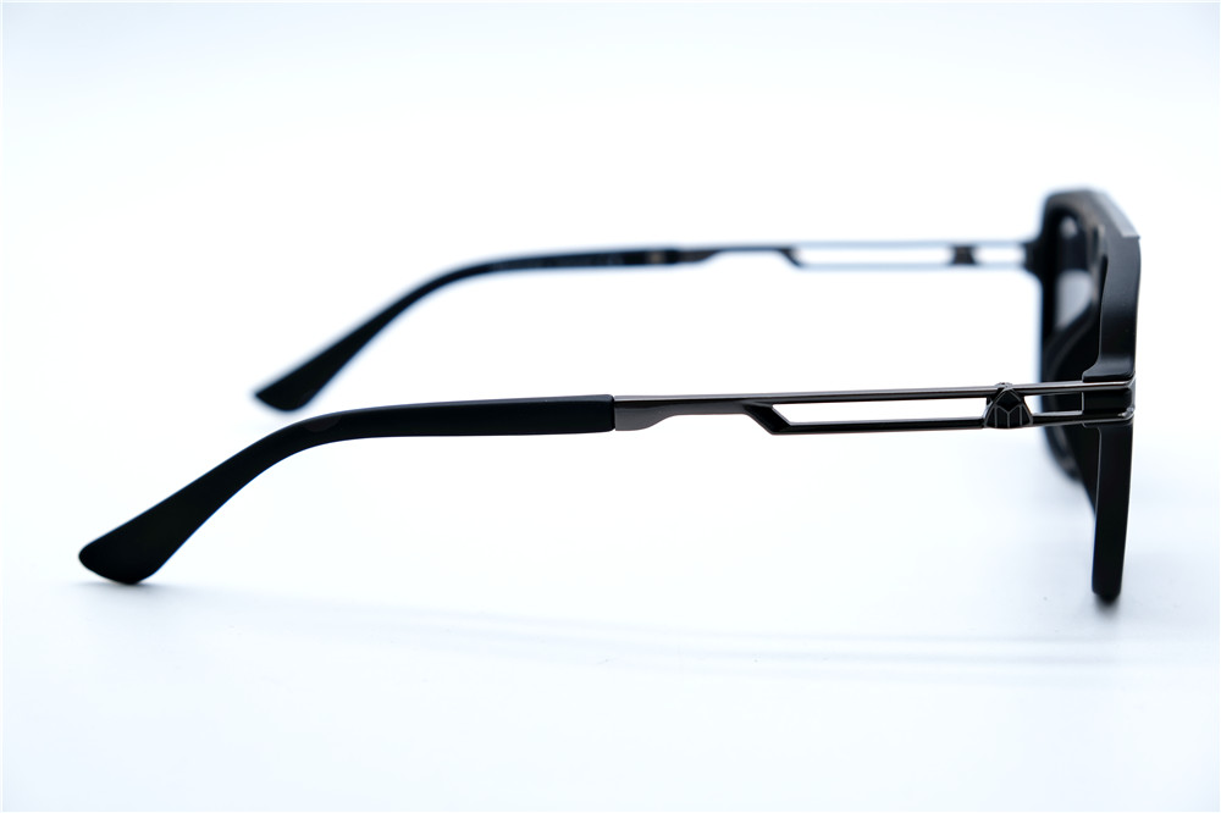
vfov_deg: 19.7
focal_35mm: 69
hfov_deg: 29.3
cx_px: 610
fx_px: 2339
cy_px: 406
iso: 160
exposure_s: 1/140
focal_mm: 46.3
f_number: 5.6
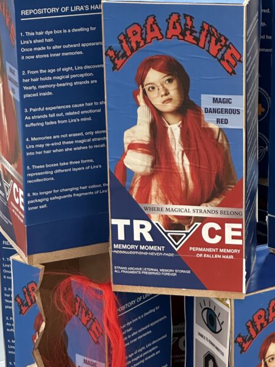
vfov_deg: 15.6
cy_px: 262
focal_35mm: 126
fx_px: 1336
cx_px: 156
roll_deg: +0.6
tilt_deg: -23.3
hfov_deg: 11.8
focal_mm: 9
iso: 320
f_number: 2.8
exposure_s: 1/100
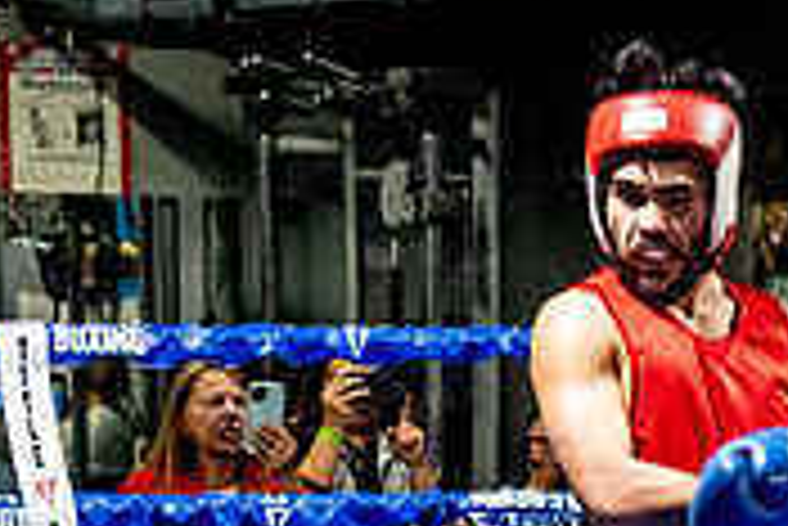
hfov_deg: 11.4
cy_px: 722
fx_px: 3768
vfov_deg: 7.9
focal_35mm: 172
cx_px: 1207
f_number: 2.8
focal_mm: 35
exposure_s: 1/800
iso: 5000
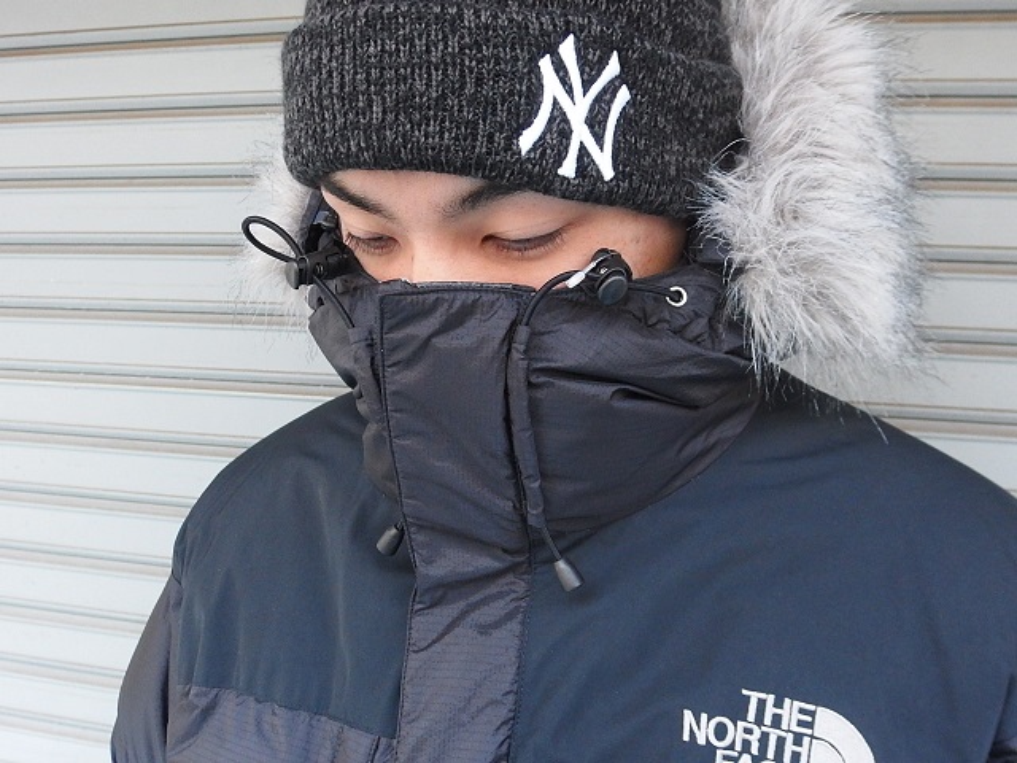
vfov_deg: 44.2
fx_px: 940
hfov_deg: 56.8
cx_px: 508
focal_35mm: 32
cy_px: 382
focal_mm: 5.6
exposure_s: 1/400
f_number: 3.2
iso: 800
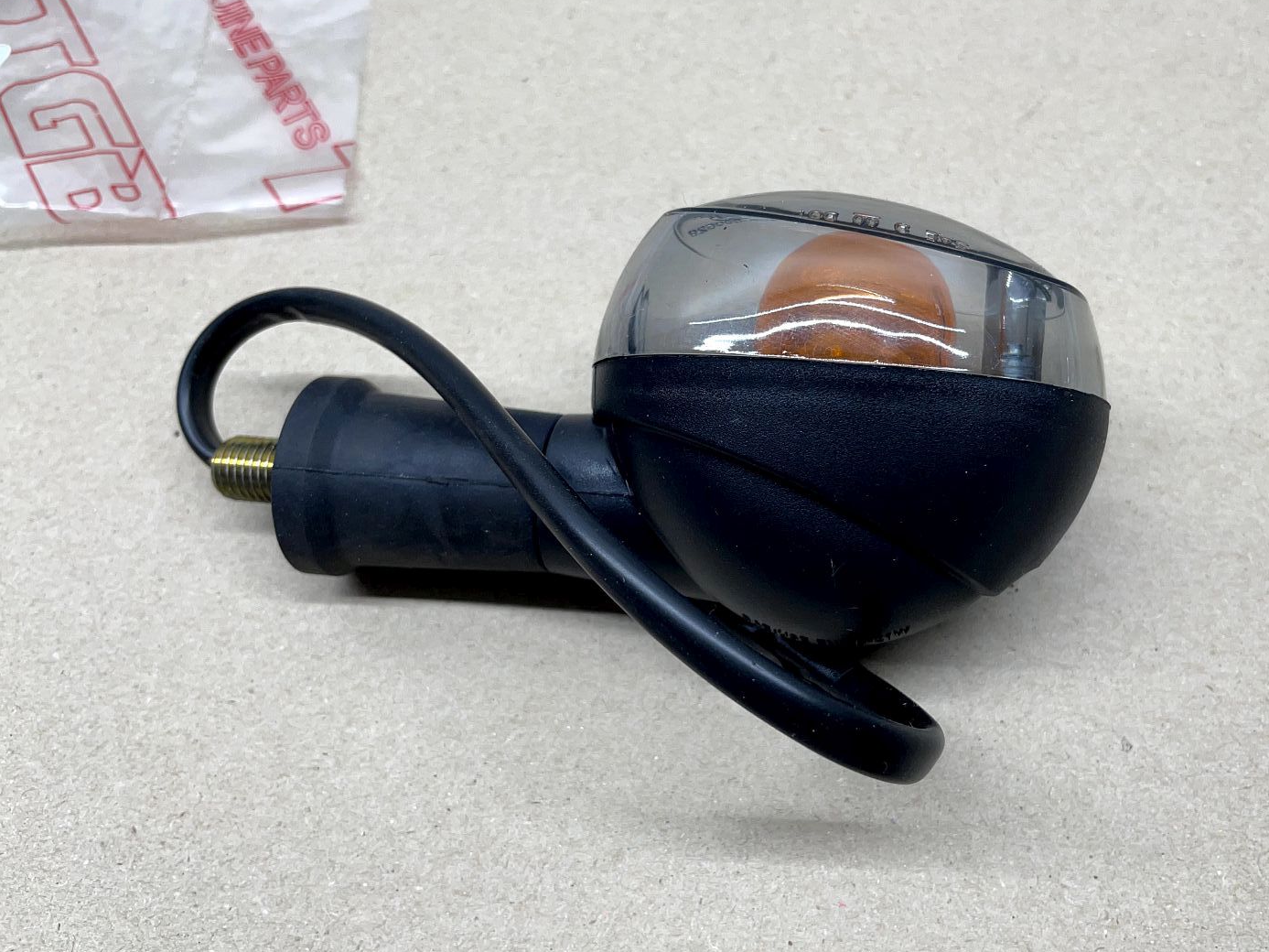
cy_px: 420
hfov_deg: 59.7
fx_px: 1100
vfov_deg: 46.7
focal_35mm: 30
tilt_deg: -62.6
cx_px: 730
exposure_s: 1/100
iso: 40
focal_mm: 4.2
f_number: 1.6
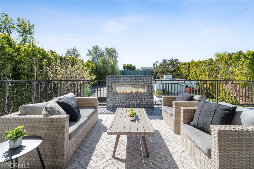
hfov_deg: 104.2
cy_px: 84
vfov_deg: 81.2
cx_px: 127
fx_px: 99
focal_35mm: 14
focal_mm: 14
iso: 100
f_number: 11
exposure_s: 1/160
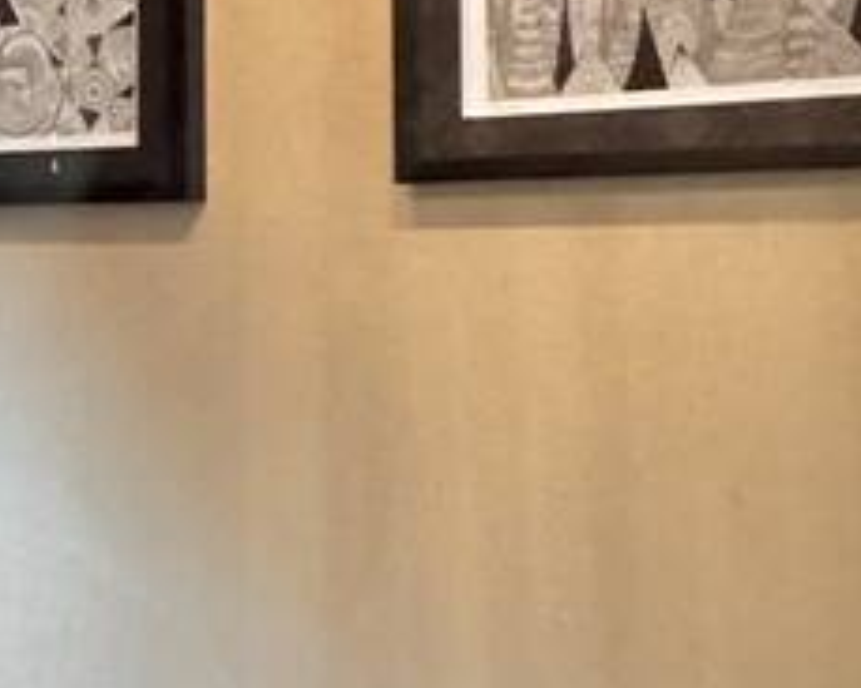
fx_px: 2191
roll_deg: -0.5
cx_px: -846
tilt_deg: -1.0
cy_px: 286
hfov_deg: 16.8
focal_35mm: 86
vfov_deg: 17.8
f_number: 2.2
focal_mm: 2.22
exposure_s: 1/60
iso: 800
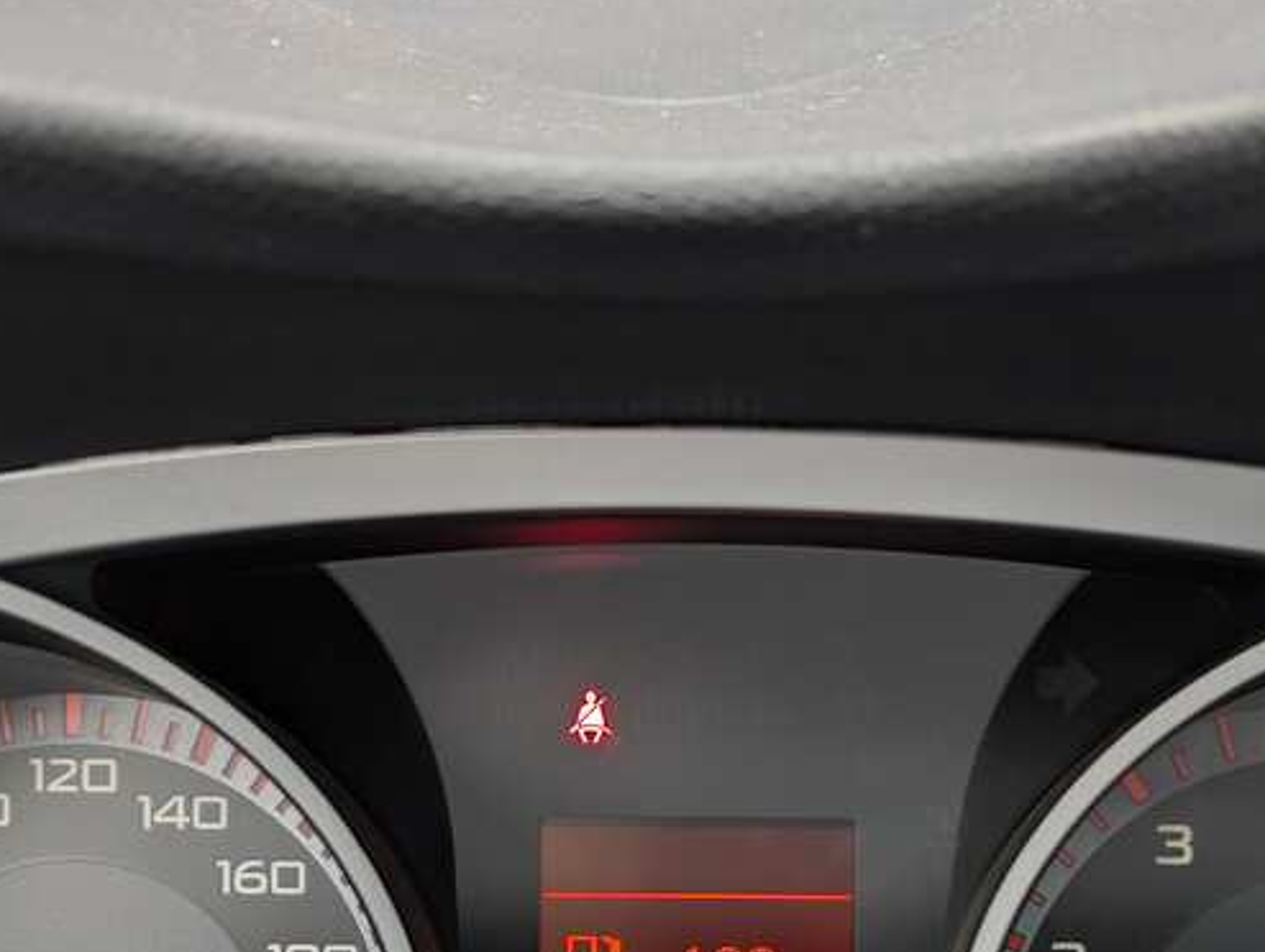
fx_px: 2489
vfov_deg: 21.1
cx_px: 712
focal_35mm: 68
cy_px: 885
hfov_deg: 28.5
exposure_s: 1/15.1
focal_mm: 6.9
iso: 33
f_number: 1.68
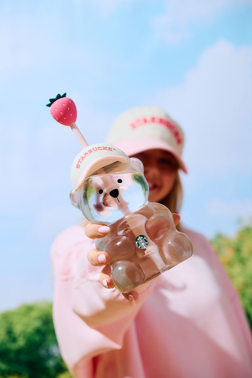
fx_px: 630
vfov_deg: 33.4
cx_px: 126
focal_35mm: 60
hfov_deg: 22.6
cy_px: 189
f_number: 5.6
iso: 100
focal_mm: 60
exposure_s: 1/200
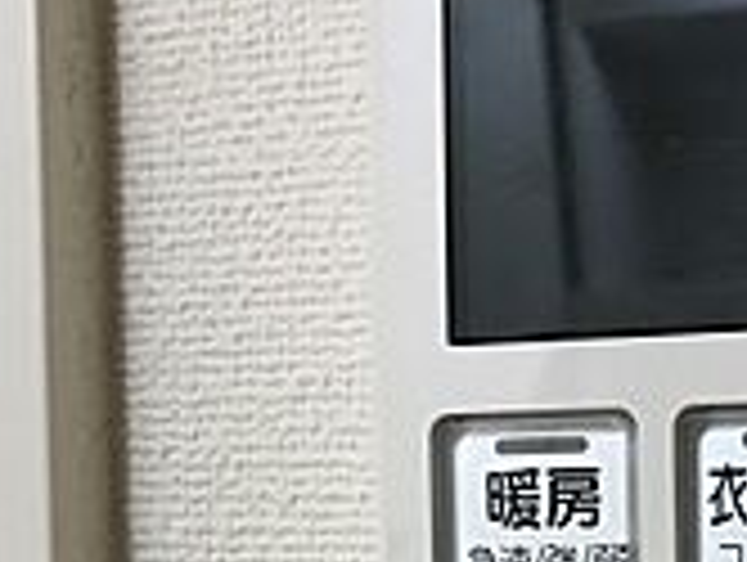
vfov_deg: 14.0
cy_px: 751
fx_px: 2183
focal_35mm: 101
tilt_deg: -2.5
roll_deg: +1.6
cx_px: 918
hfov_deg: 18.3
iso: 40
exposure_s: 1/17
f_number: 1.8
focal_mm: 3.99
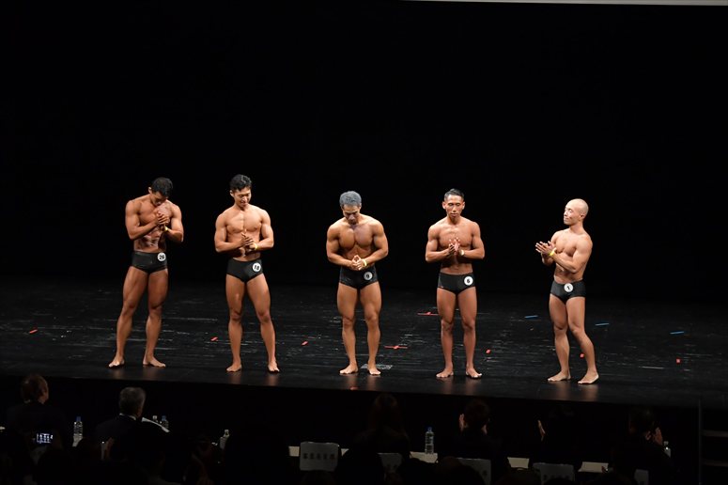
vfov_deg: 11.7
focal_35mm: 117
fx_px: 2365
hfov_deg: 17.5
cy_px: 242
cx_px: 364
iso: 3200
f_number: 5.6
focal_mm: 78
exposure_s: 1/400
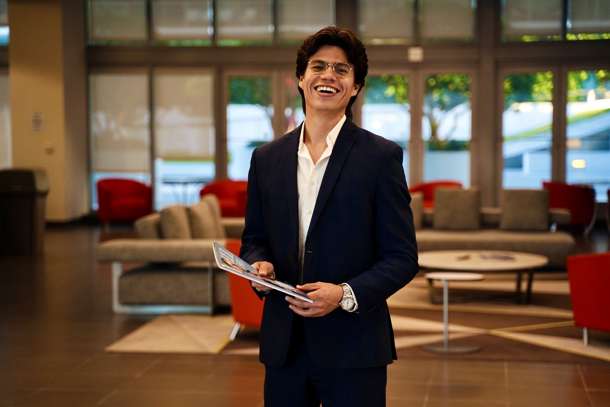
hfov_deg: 27.0
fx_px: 1271
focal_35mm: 75
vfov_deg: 18.2
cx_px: 305
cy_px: 204
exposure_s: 1/320
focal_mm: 75
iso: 800
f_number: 2.8
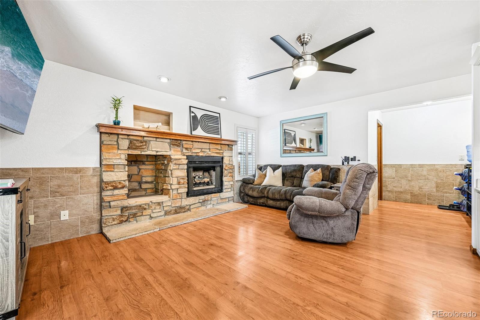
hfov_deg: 104.3
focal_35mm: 14
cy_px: 160
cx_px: 240
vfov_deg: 81.2
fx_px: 187
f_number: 8
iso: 400
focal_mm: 14
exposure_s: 1/10
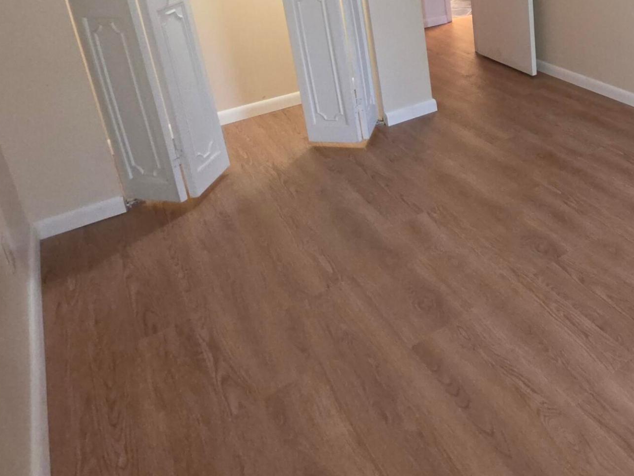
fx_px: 531
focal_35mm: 29
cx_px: 614
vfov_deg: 43.0
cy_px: 26
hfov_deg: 51.3
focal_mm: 2.2
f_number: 1.9
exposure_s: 1/30
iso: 250
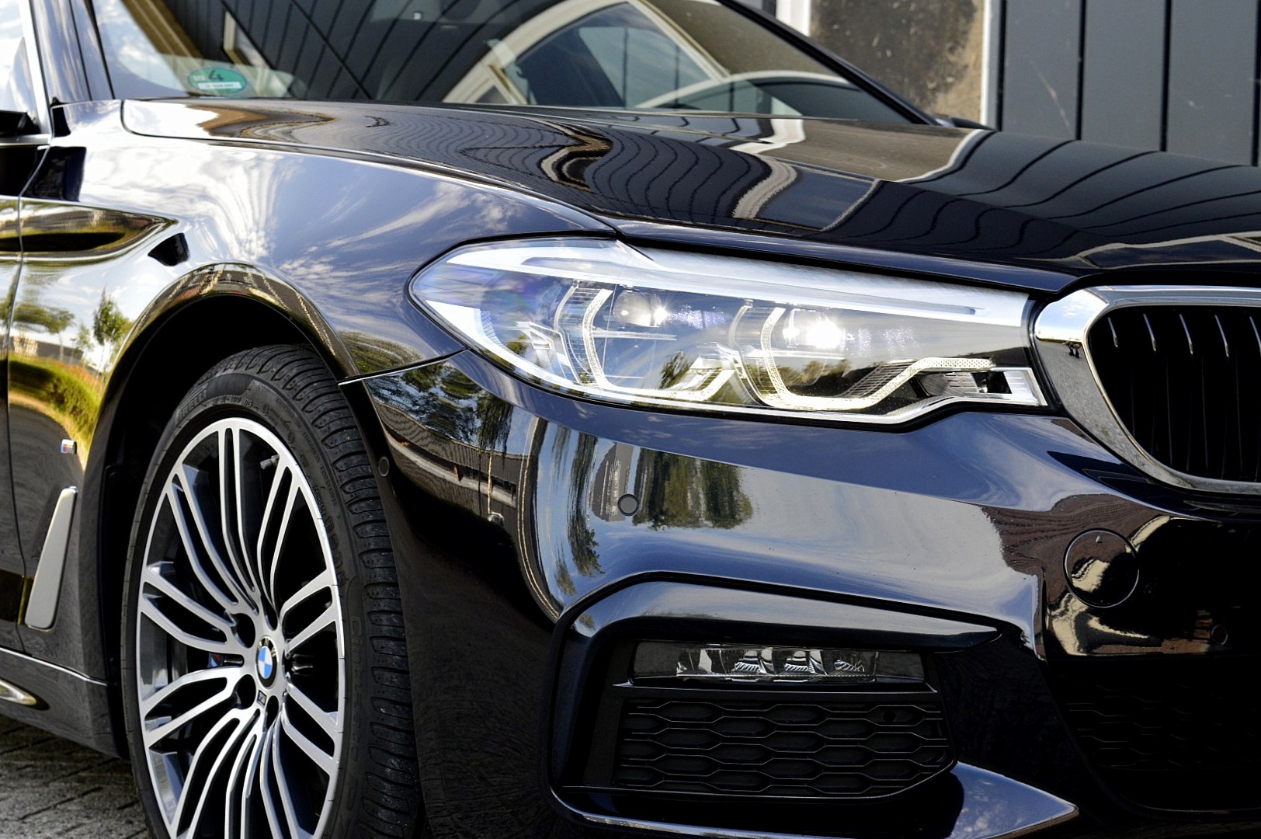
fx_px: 2520
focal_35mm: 72
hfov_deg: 28.1
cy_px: 420
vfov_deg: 18.9
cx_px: 630
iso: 400
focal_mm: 48
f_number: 9
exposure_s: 1/100
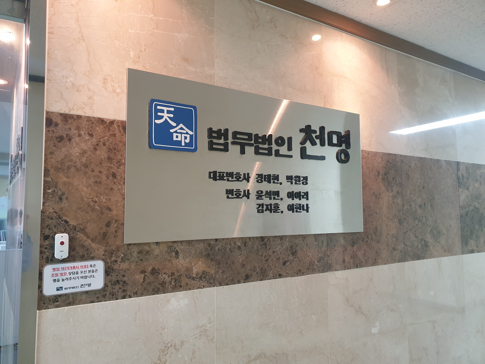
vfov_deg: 53.1
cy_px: 182
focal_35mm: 26
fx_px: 364
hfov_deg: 67.3
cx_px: 242
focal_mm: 4.3
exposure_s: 1/40
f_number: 2.4
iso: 320
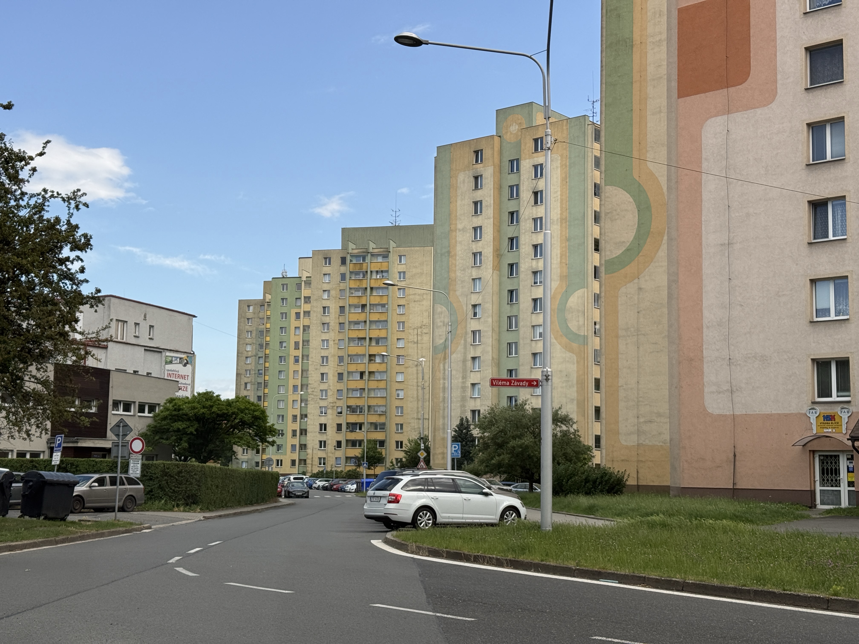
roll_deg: -0.6
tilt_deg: +7.5
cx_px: 430
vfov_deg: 30.3
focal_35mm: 48
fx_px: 1191
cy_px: 322
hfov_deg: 39.7
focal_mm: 6.76
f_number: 1.78
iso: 64
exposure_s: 1/2273
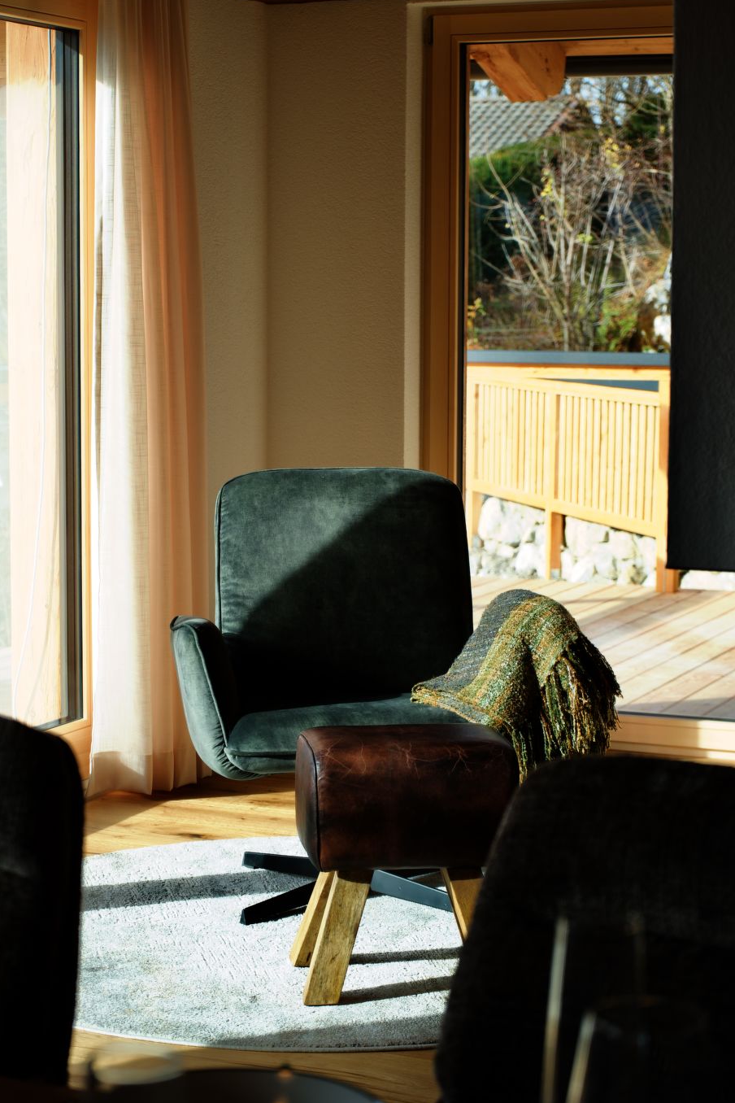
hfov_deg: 17.7
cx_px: 320
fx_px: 2358
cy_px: 514
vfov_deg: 26.3
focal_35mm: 77
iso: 400
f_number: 6.3
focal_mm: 68
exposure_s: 1/200
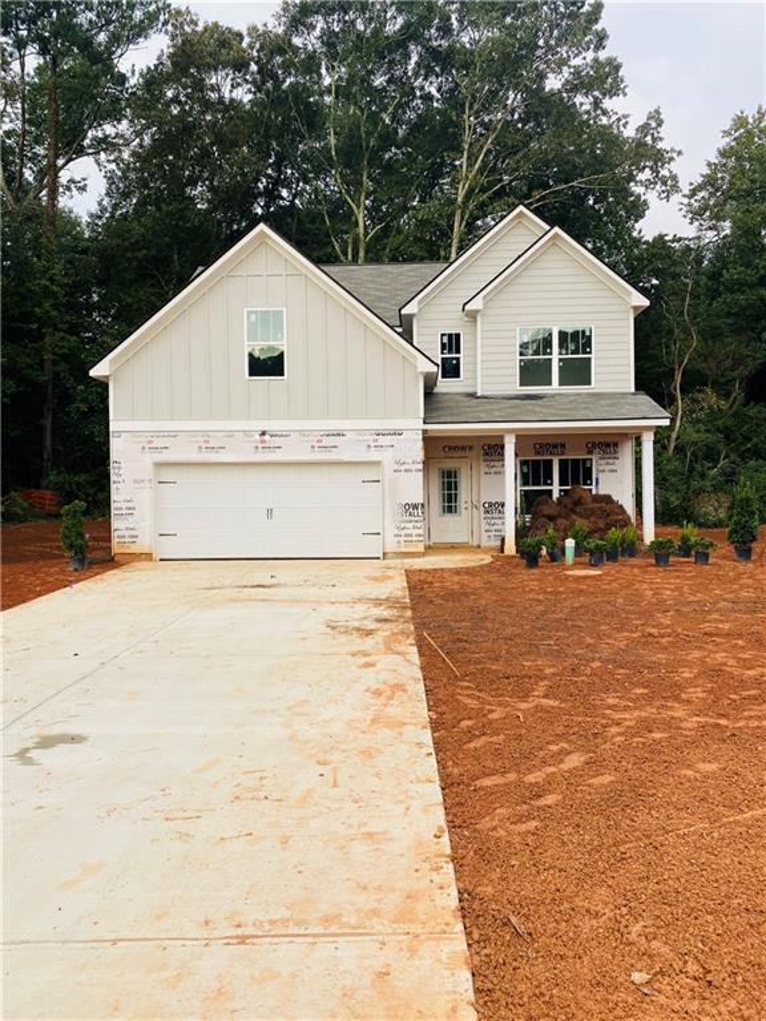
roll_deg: +0.3
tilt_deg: +0.1
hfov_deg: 53.1
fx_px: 767
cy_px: 510
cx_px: 383
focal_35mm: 26
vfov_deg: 67.3
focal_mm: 4.25
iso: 32
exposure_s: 1/711
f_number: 1.8
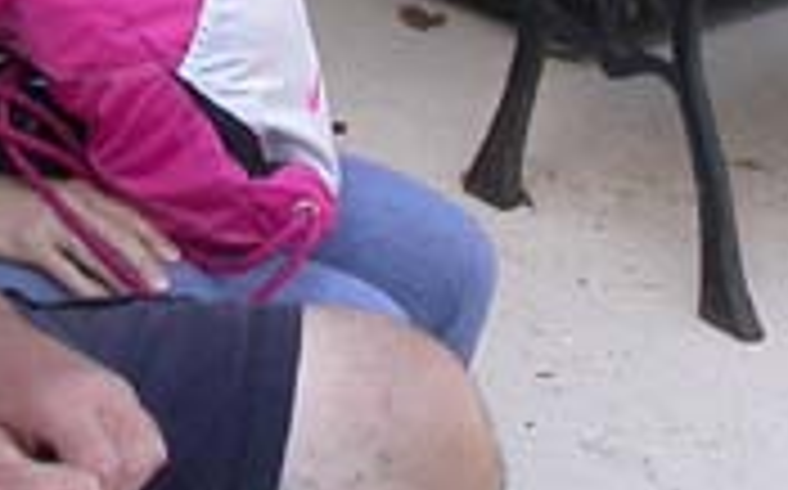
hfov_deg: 11.3
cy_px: -279
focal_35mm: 184
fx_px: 3948
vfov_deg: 7.0
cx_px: 104
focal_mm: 7.85
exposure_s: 1/107
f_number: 4.7
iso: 100
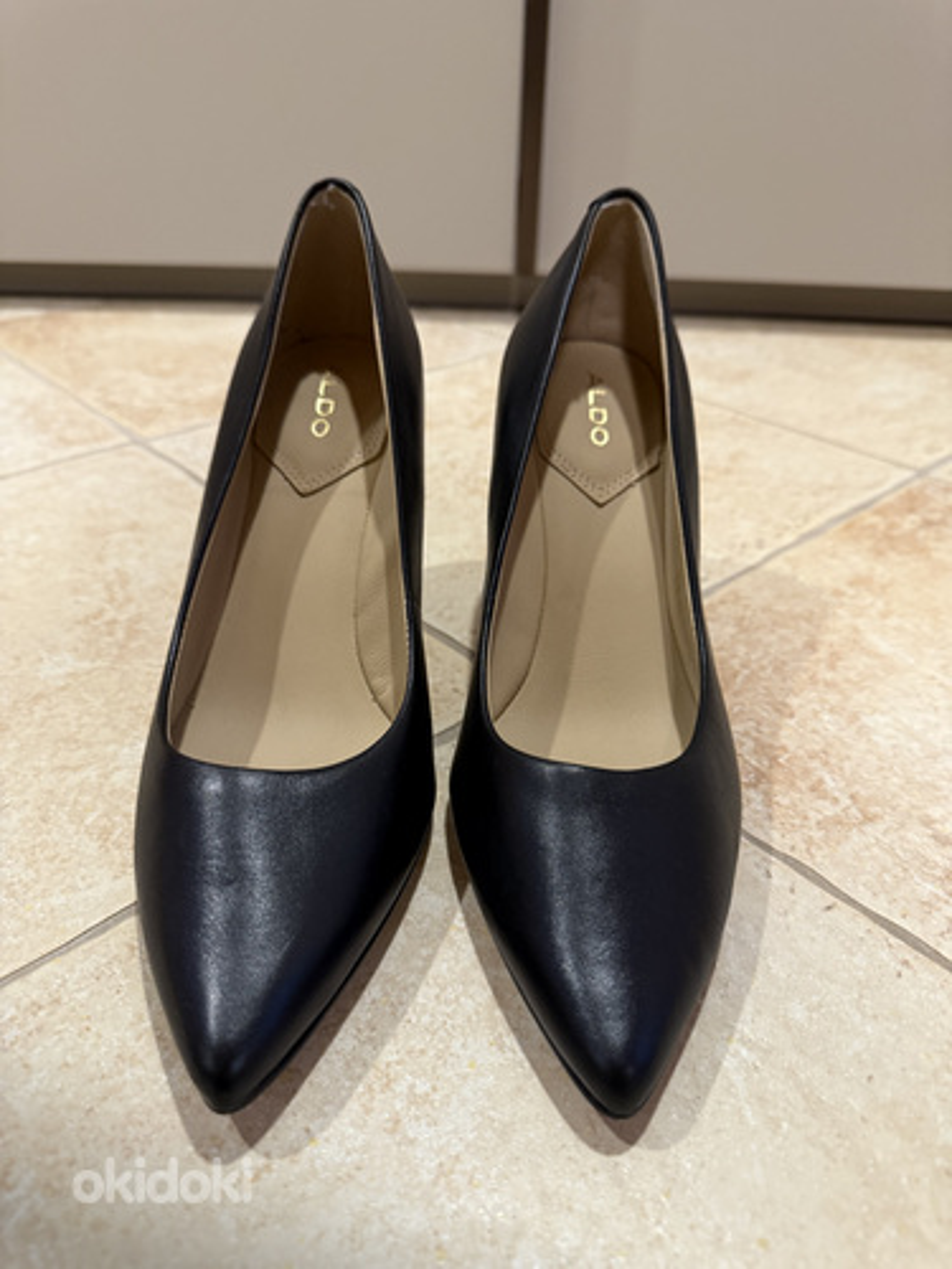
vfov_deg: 71.6
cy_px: 634
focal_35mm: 24
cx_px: 476
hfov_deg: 56.8
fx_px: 880
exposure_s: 1/50
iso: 400
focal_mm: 6.76
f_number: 1.78
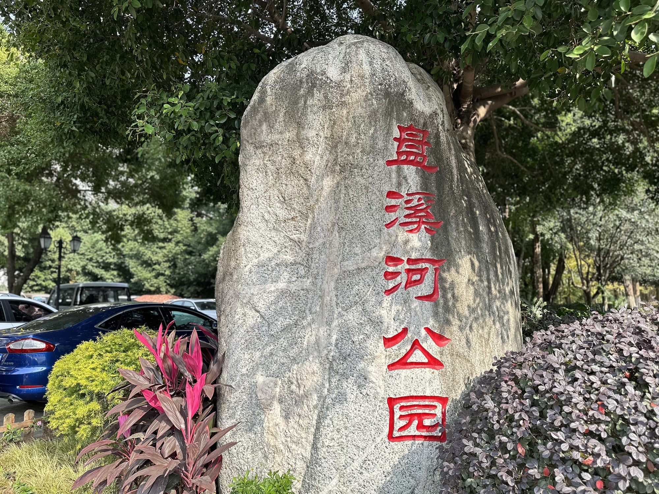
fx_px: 457
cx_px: 330
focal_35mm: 24
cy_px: 247
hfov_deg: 71.6
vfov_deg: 56.8
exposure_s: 1/843
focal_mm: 6.86
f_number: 1.78
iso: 80
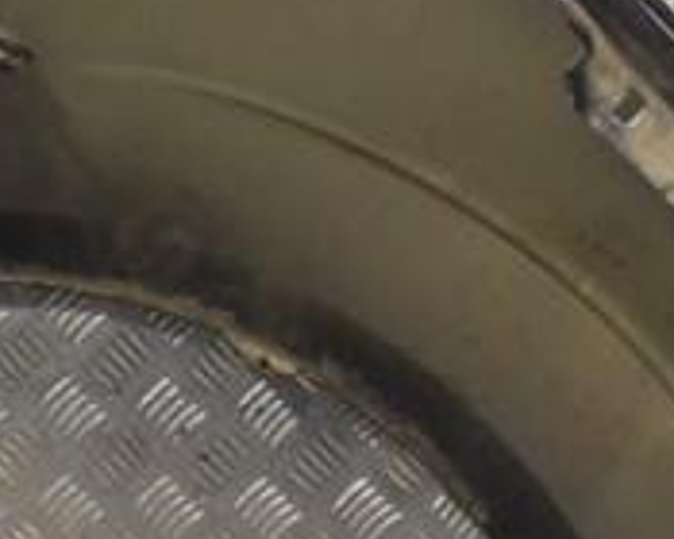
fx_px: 2314
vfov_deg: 13.3
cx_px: 4
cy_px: 281
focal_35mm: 116
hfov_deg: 16.2
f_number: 9
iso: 3200
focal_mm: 24
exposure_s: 1/320
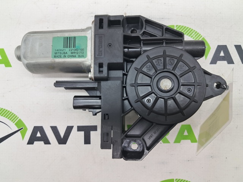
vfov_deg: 51.3
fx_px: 189
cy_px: 91
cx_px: 122
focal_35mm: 27
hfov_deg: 65.4
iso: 50
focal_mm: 4
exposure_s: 1/50
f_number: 1.8
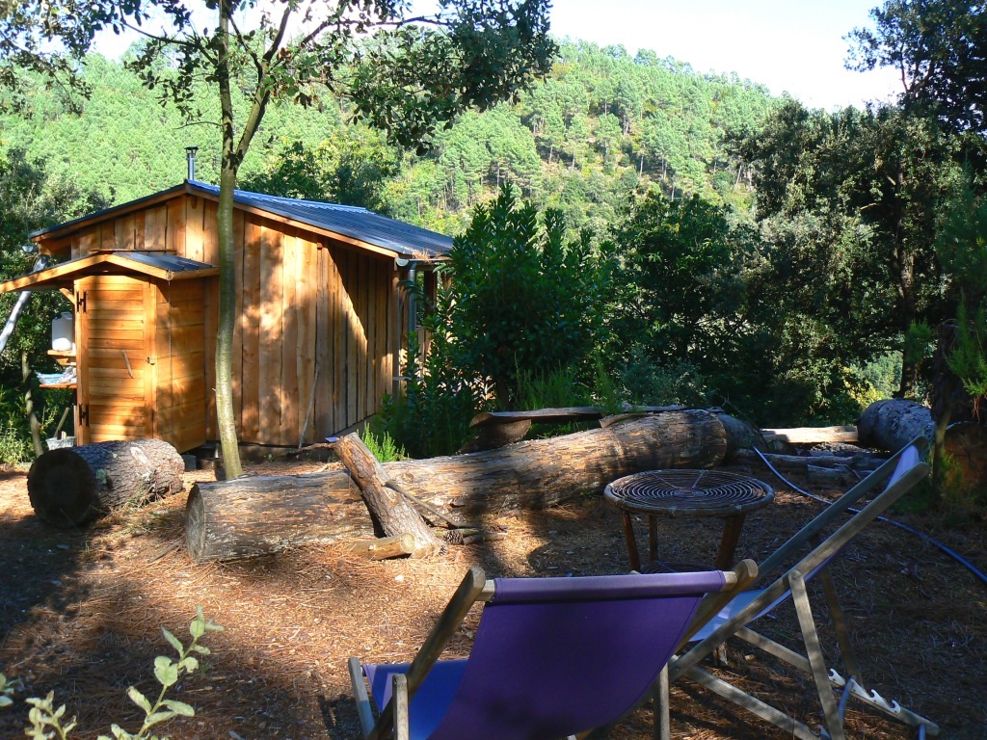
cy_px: 370
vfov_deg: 39.7
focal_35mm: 36
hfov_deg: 51.4
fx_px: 1026
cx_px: 494
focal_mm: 6
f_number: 5.6
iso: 80
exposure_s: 1/160
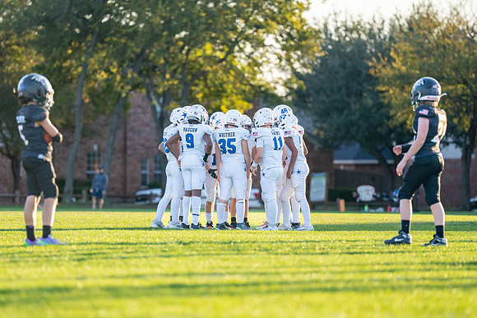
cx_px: 214
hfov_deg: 8.4
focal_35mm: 245
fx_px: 3253
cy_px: 163
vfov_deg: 5.6
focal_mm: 200
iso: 320
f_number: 2.8
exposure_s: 1/1600
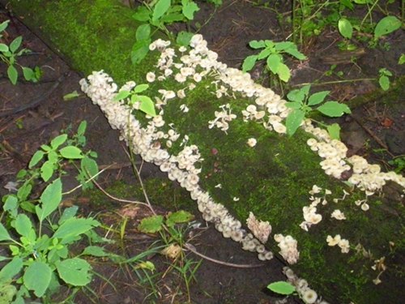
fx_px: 749
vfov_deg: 22.9
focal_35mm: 64
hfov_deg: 30.3
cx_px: 202
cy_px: 152
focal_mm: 11.2
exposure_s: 1/60
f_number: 4.6
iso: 853
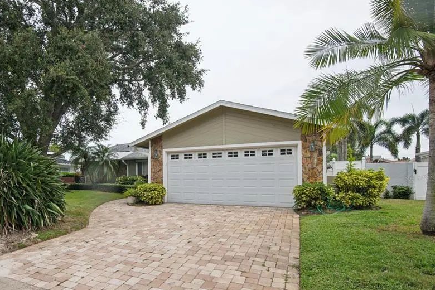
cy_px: 178
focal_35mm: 21
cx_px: 151
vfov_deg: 58.9
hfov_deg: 79.0
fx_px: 254
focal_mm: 16
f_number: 7.1
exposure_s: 1/160
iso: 100
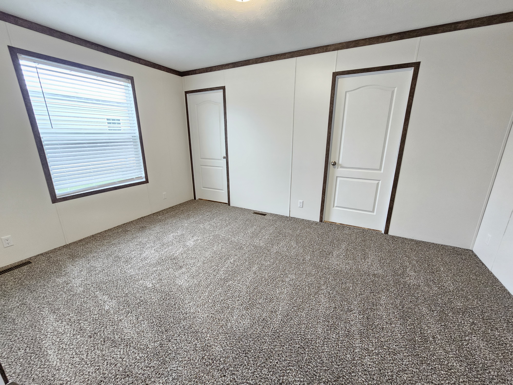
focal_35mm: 13
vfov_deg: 89.9
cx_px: 256
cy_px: 192
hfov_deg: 106.2
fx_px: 193
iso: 400
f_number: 2.2
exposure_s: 1/40
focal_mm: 2.2
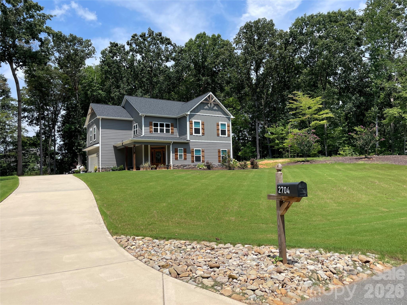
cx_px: 204
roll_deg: +1.6
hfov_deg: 67.3
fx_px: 306
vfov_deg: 53.1
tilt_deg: +5.2
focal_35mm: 26
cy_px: 152
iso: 50
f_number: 1.6
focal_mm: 4.2
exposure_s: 1/4000
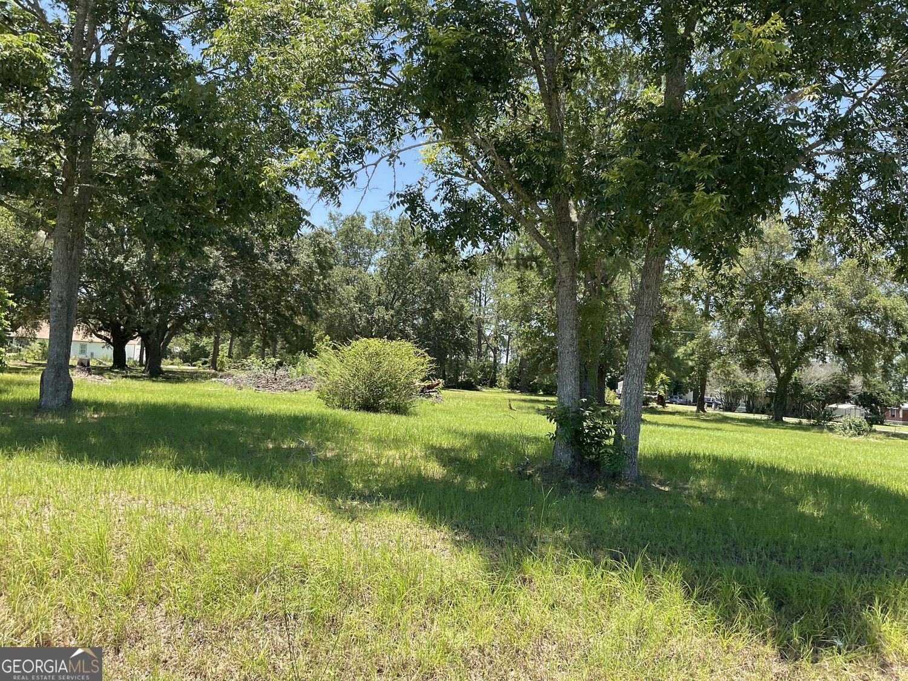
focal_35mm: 29
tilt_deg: -2.2
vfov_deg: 48.2
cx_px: 454
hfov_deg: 61.7
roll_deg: -4.8
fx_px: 761
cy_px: 340
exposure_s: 1/568
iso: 16
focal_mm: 3
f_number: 1.8
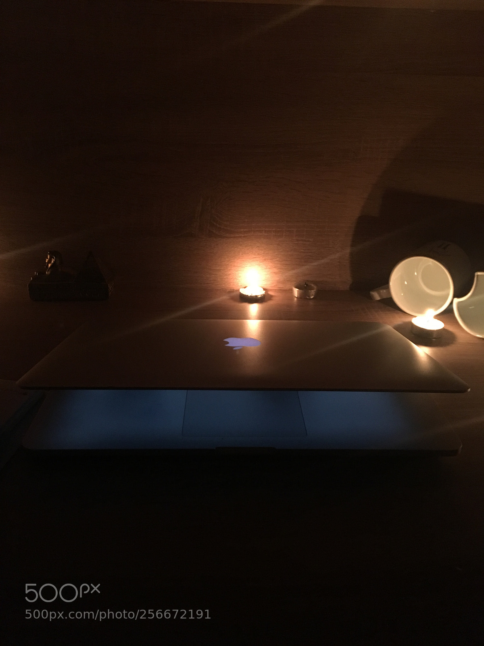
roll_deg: -1.7
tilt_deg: -22.9
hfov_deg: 48.2
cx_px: 242
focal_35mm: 29
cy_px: 323
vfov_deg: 61.7
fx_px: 541
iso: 200
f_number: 2.2
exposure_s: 1/20
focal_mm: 4.15
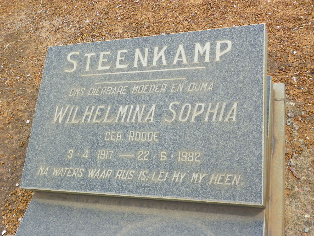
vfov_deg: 36.0
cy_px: 118
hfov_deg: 46.8
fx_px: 363
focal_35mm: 40
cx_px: 157
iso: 64
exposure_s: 1/200
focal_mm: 7.1
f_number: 4.5
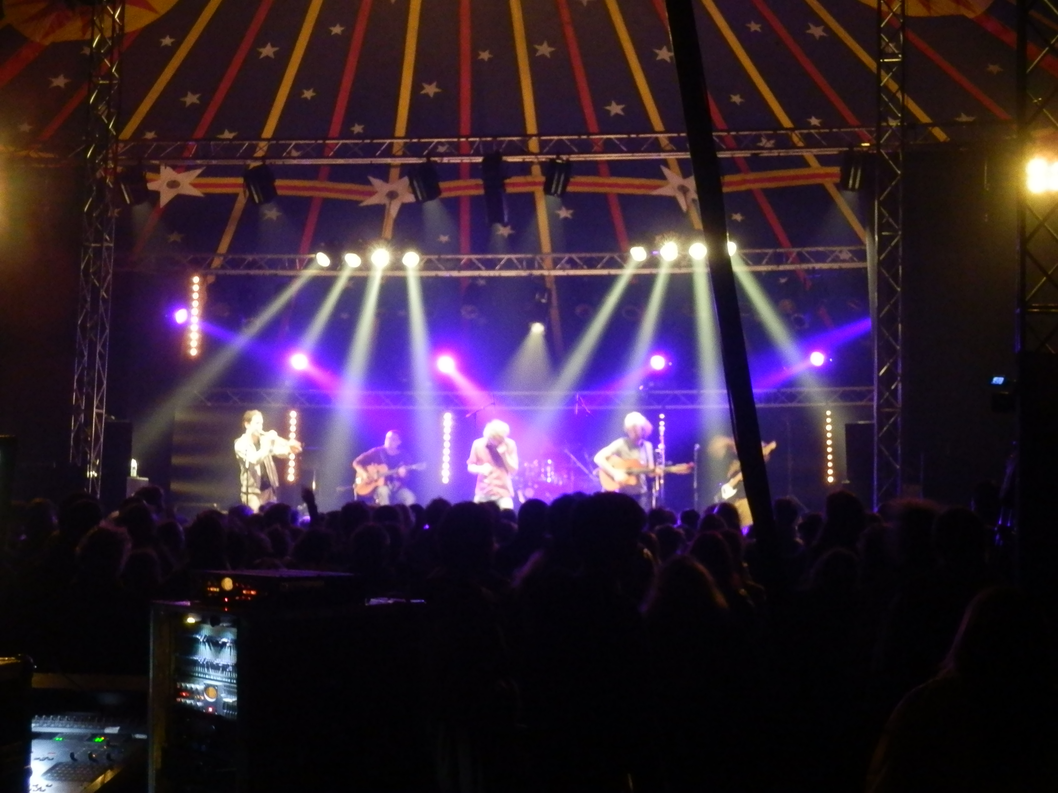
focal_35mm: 57
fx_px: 1742
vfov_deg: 25.7
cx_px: 529
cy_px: 396
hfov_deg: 33.8
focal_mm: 10.1
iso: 1600
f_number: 4.5
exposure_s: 1/8
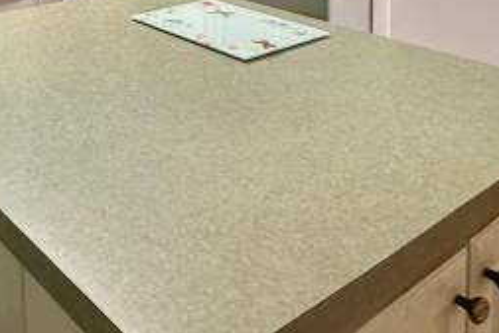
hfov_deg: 38.5
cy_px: -132
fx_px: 638
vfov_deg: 24.4
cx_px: 14
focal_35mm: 46
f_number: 2.2
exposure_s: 1/60
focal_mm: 2.22
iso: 250
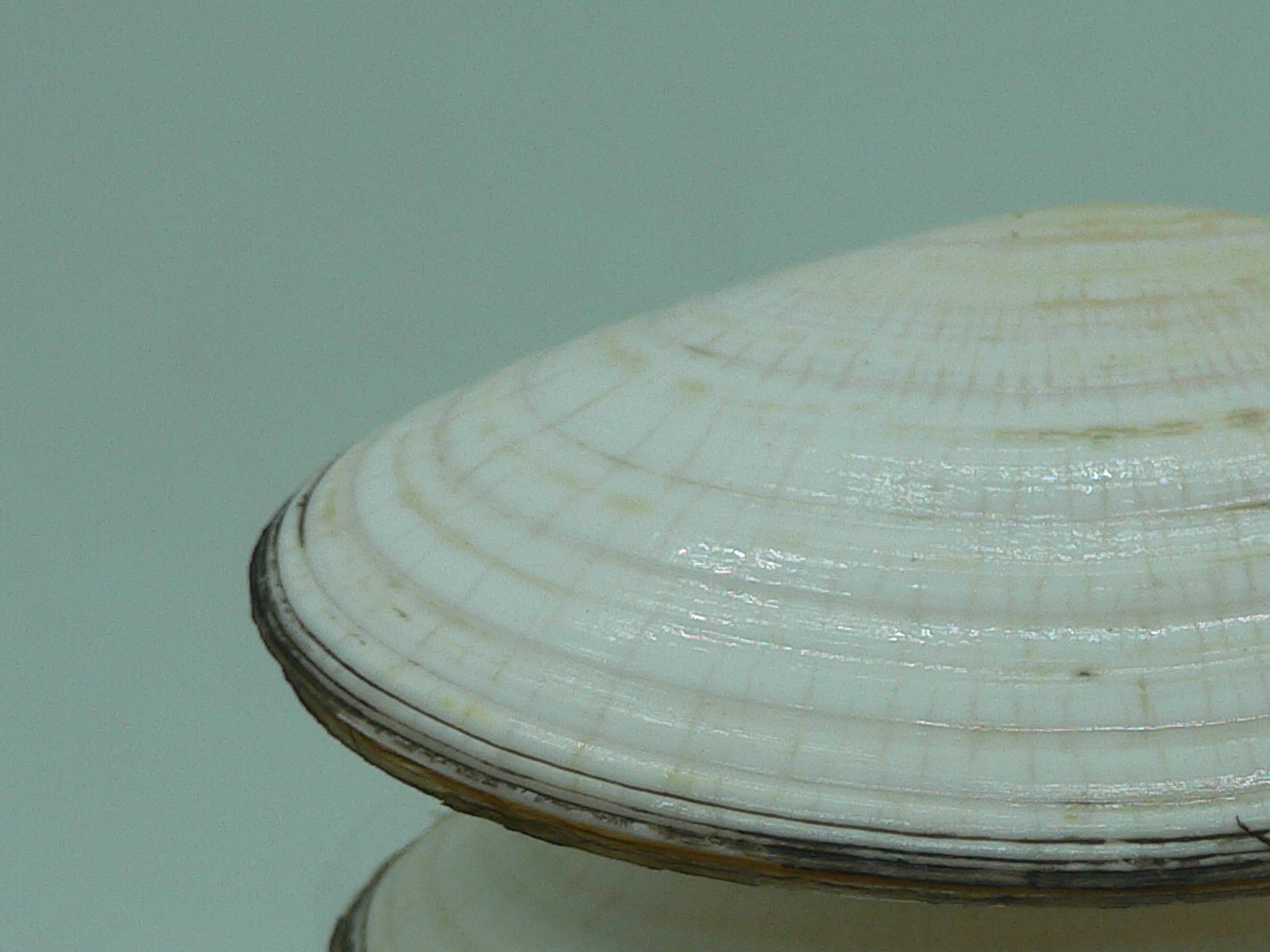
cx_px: 1064
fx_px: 2642
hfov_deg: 26.4
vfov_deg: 20.2
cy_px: 776
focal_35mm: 72
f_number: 2.8
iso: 80
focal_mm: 4.6
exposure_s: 1/80
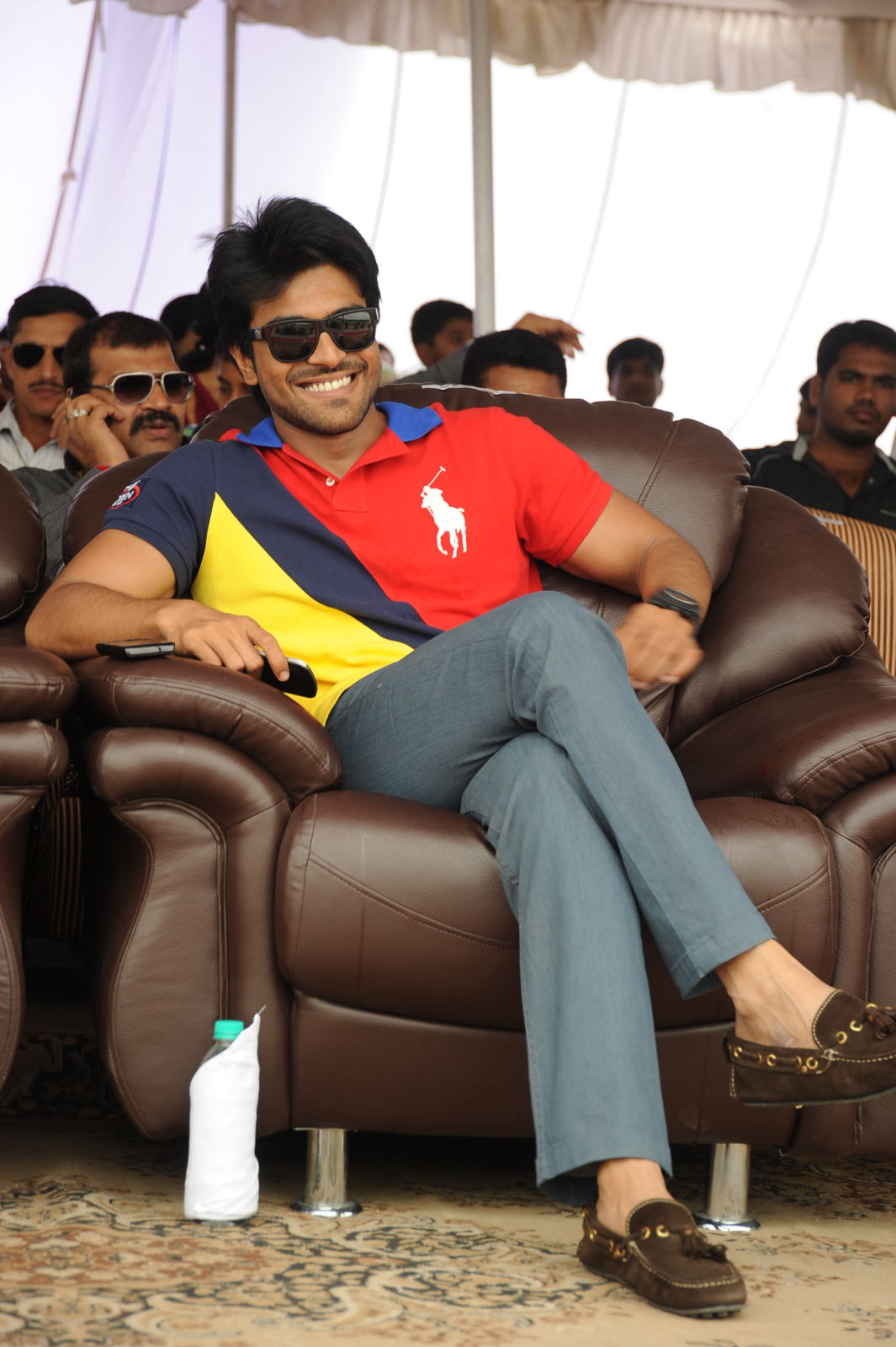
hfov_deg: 13.7
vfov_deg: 20.4
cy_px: 674
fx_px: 3737
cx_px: 448
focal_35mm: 100
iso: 400
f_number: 6.3
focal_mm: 100
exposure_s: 1/125
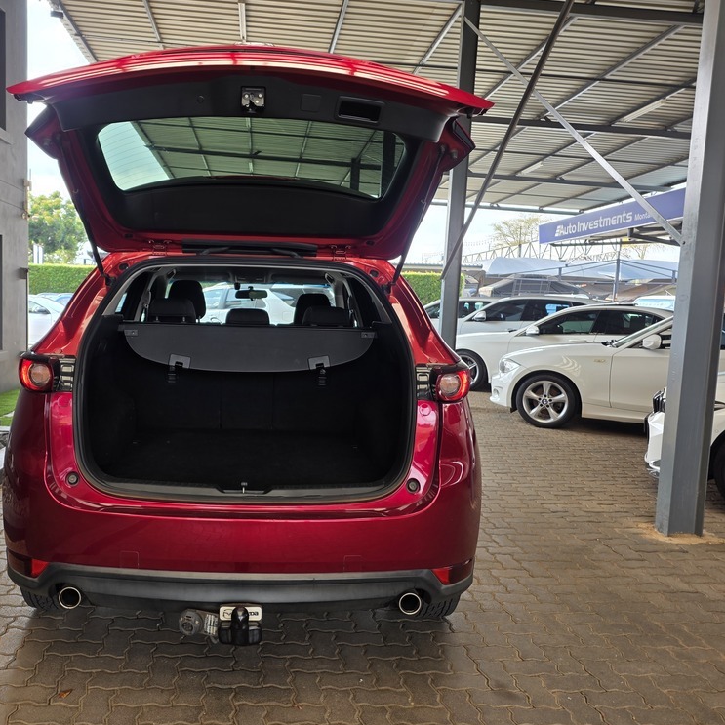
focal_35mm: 28
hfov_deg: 56.4
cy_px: 359
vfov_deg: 57.3
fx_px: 663
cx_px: 258
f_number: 1.7
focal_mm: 6.25
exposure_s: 1/180
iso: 32
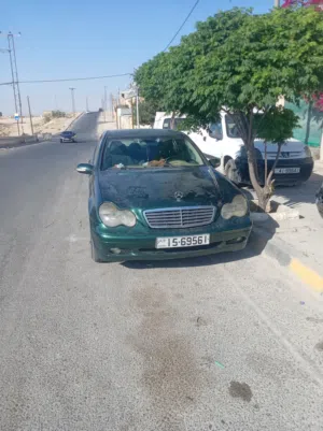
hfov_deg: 51.3
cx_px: 162
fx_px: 336
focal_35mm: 27
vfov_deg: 65.4
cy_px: 216
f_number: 1.8
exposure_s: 1/595
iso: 101
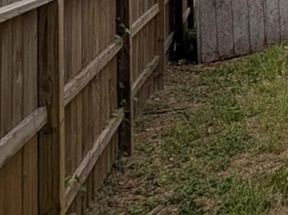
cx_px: 531
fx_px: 507
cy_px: -148
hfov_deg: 20.7
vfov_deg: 19.4
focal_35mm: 61
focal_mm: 2.02
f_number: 1.7
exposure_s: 1/3077
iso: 54
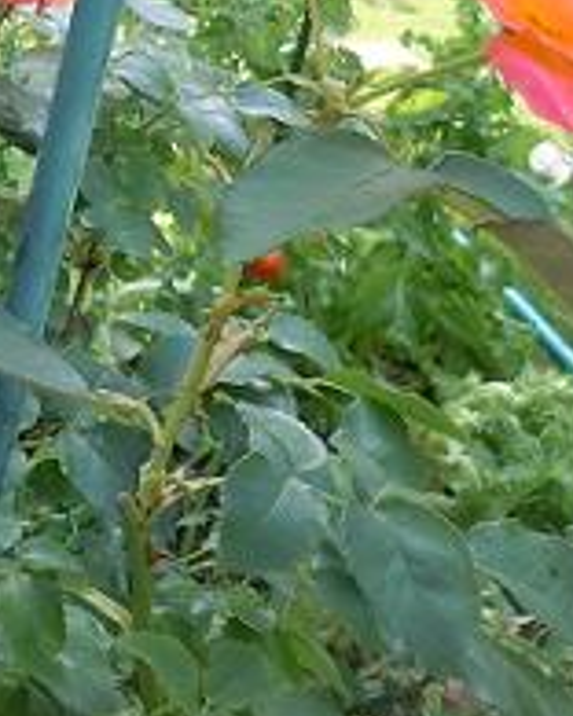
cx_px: 73
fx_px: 1738
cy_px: -81
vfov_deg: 22.0
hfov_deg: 18.5
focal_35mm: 82
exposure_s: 1/100
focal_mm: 5
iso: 100
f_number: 3.7
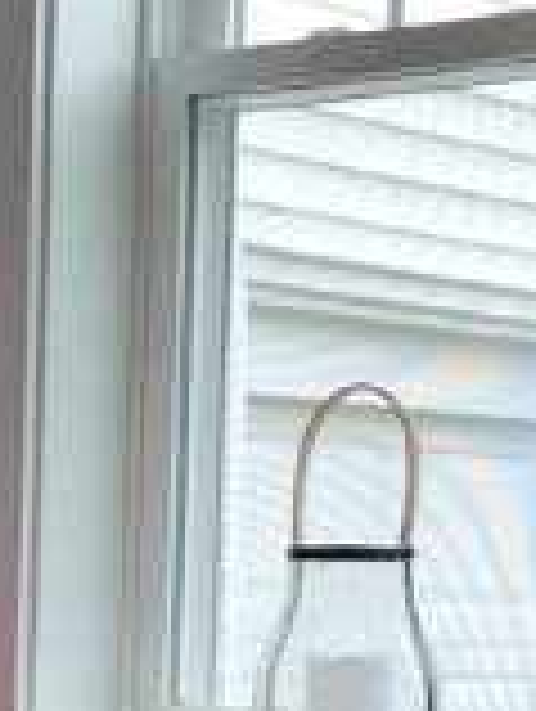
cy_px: 814
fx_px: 2800
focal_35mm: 136
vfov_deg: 14.1
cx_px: 185
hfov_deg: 10.9
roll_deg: -3.5
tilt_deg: -5.8
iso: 40
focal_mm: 3.99
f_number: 1.8
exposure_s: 1/120
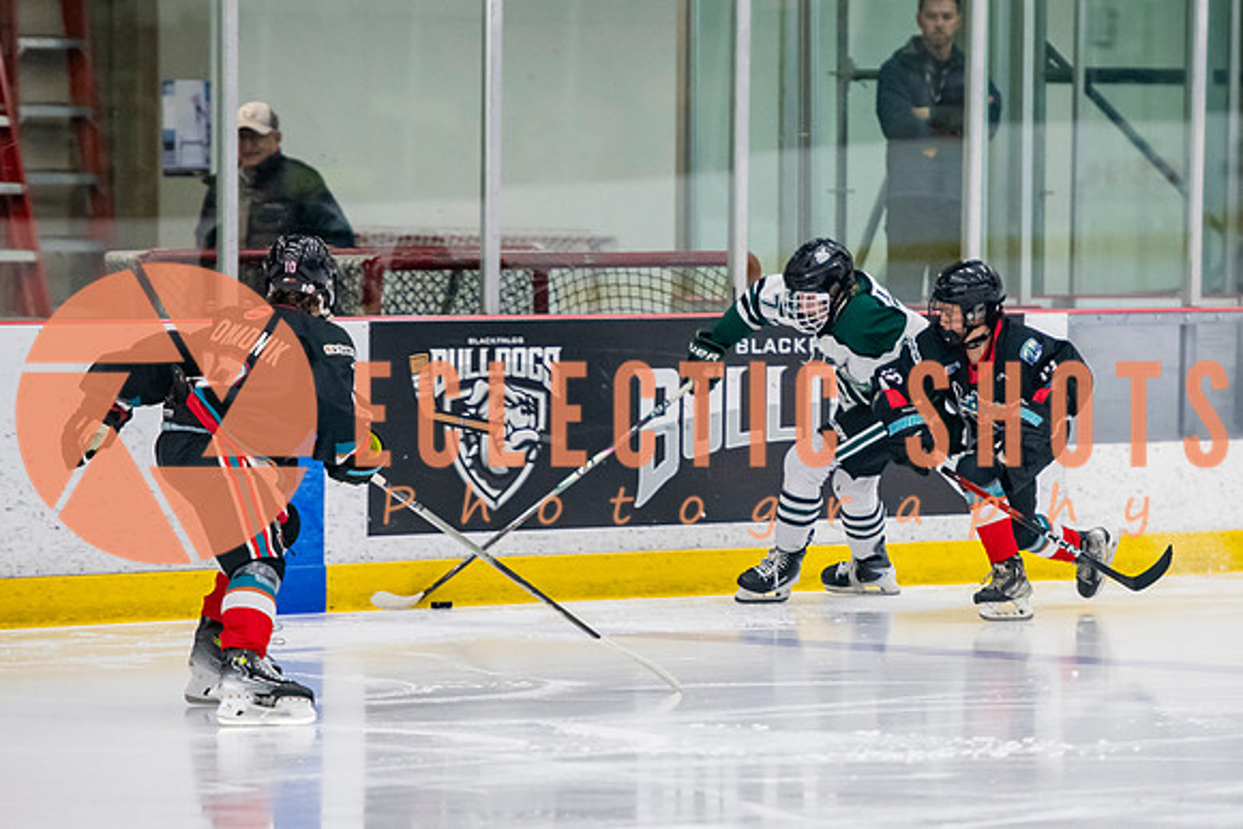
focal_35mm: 262
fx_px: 9037
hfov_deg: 7.9
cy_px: 396
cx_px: 791
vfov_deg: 5.3
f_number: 3.2
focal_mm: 175
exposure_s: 1/640
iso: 2000
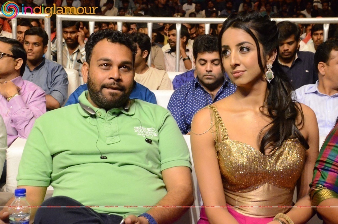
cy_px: 112
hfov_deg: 27.0
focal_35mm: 75
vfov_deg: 18.1
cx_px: 169
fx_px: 703
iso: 6400
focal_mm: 50
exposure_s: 1/100
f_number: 7.1
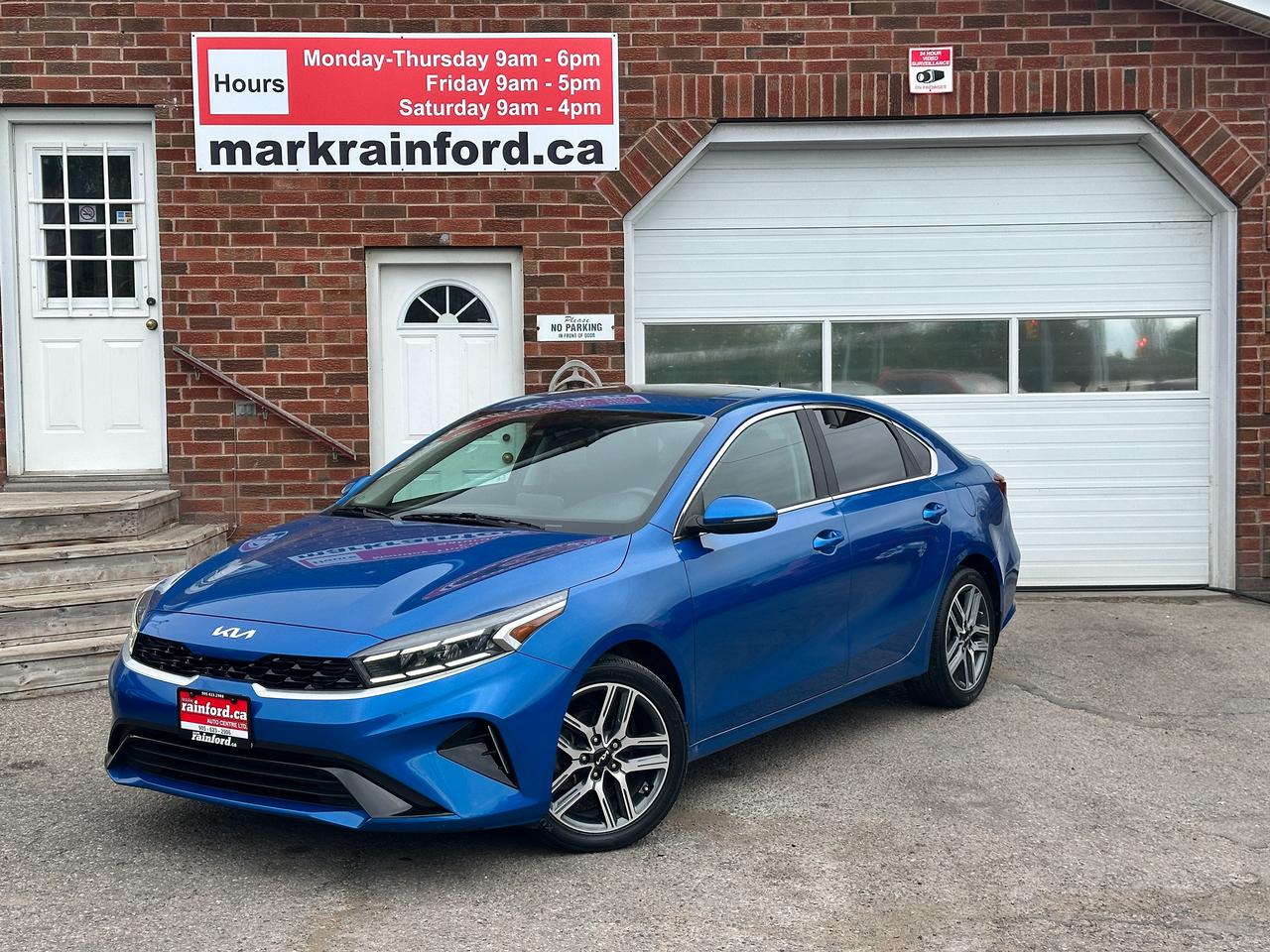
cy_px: 476
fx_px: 1761
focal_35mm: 48
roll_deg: +1.2
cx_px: 635
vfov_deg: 30.3
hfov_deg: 39.7
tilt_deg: -2.9
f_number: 1.78
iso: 64
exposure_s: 1/797
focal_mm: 6.86
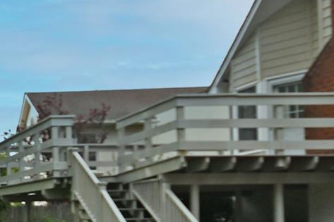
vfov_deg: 20.5
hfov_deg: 23.6
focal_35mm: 65
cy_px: 193
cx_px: -186
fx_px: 603
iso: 100
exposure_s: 1/320
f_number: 6.3
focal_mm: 10
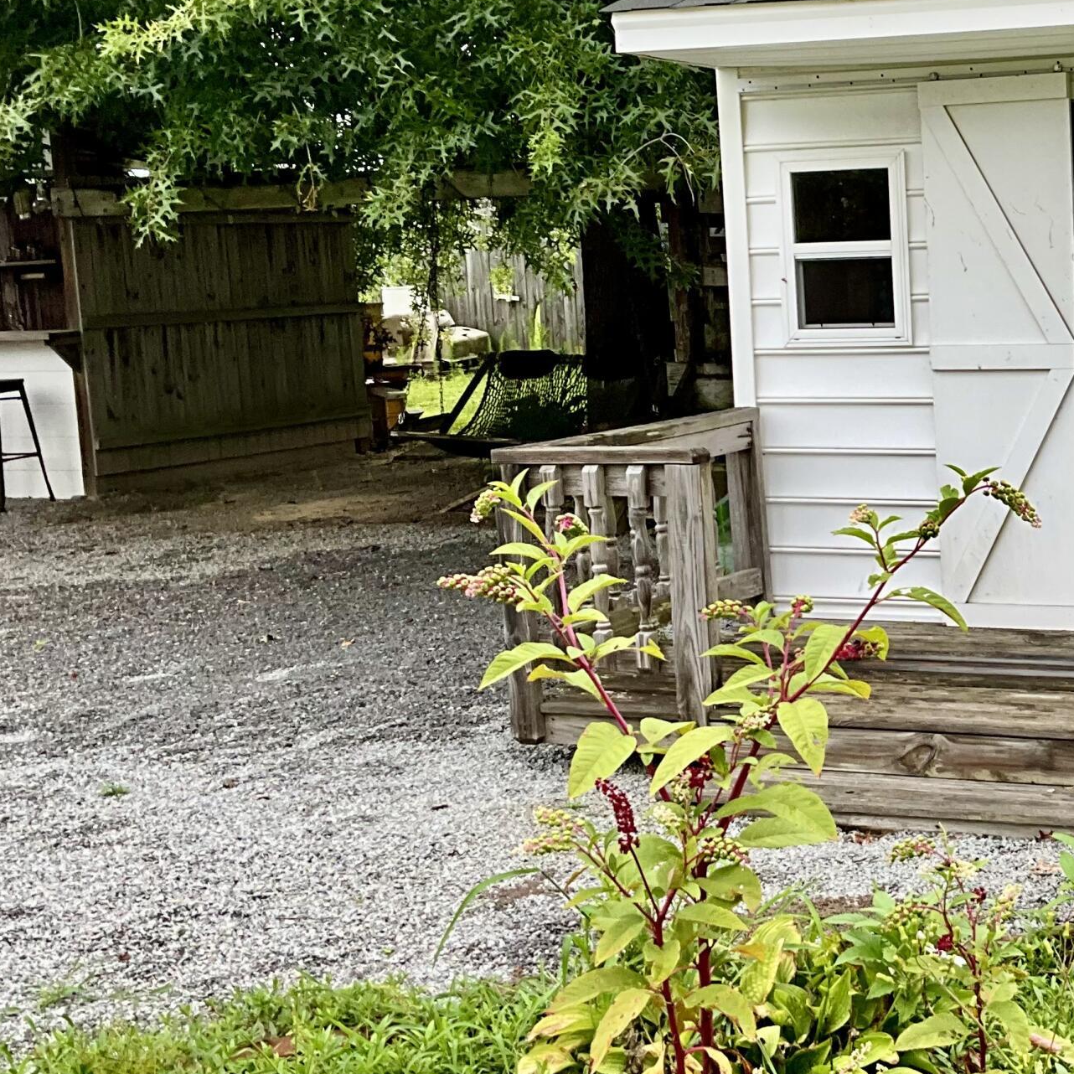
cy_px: 461
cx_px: 1133
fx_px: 2106
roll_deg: +0.8
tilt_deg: -10.5
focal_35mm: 60
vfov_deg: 28.6
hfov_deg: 26.7
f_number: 1.8
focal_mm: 3
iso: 25
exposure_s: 1/320
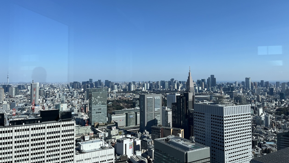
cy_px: 70
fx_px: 222
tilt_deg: +2.3
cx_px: 147
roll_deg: +0.3
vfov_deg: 40.1
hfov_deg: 66.1
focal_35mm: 29
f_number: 1.6
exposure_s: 1/4016
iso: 50
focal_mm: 5.1
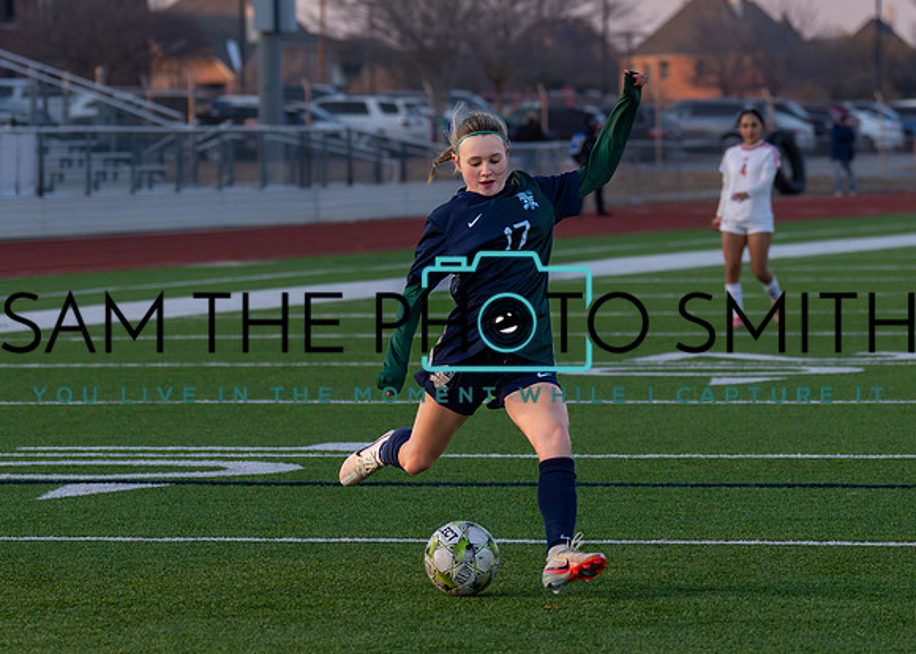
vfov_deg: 6.7
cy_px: 340
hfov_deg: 9.4
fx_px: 5549
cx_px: 413
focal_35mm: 213
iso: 400
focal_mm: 93
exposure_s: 1/1600
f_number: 2.8
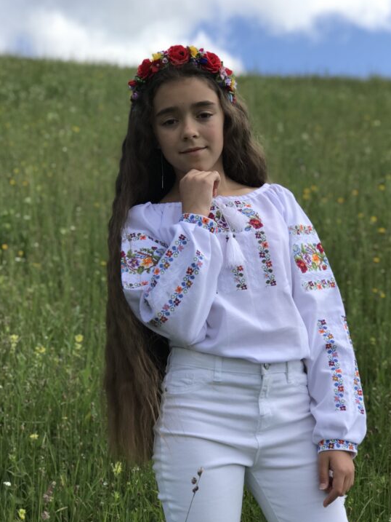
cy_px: 284
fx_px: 949
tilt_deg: +6.3
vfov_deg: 30.7
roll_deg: -0.6
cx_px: 214
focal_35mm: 63
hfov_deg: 23.3
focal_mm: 6.6
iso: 20
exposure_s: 1/584
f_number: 2.8
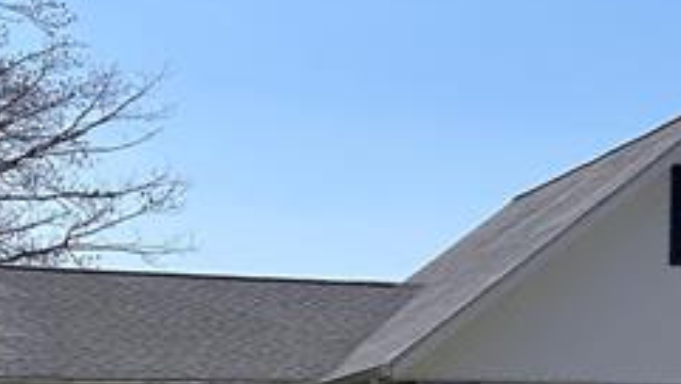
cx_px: 865
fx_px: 2006
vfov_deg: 10.9
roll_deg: -0.1
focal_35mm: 111
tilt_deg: +9.0
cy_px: 138
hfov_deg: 18.1
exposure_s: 1/6211
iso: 80
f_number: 1.78
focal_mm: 6.86
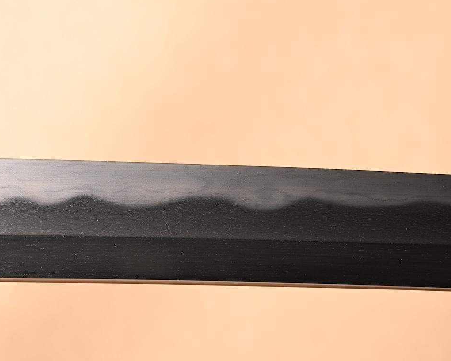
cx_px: 198
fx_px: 1669
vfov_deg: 12.3
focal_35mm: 125
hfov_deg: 15.4
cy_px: 203
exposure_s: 1/2
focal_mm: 60
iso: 100
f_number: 5
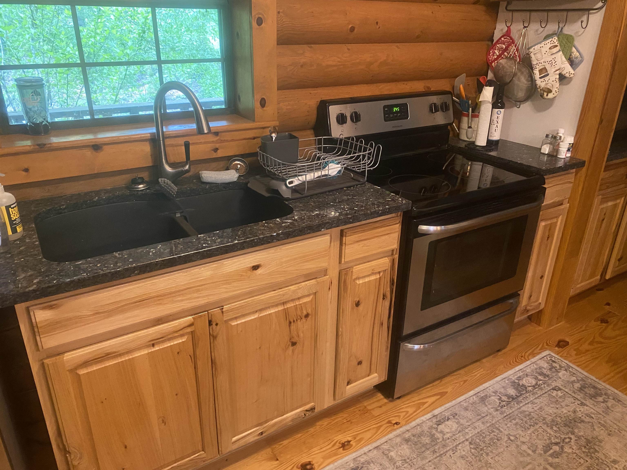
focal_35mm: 26
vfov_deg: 53.1
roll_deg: -0.1
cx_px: 314
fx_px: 471
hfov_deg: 67.3
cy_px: 235
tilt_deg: -22.5
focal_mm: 4.25
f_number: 1.8
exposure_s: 1/30
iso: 640
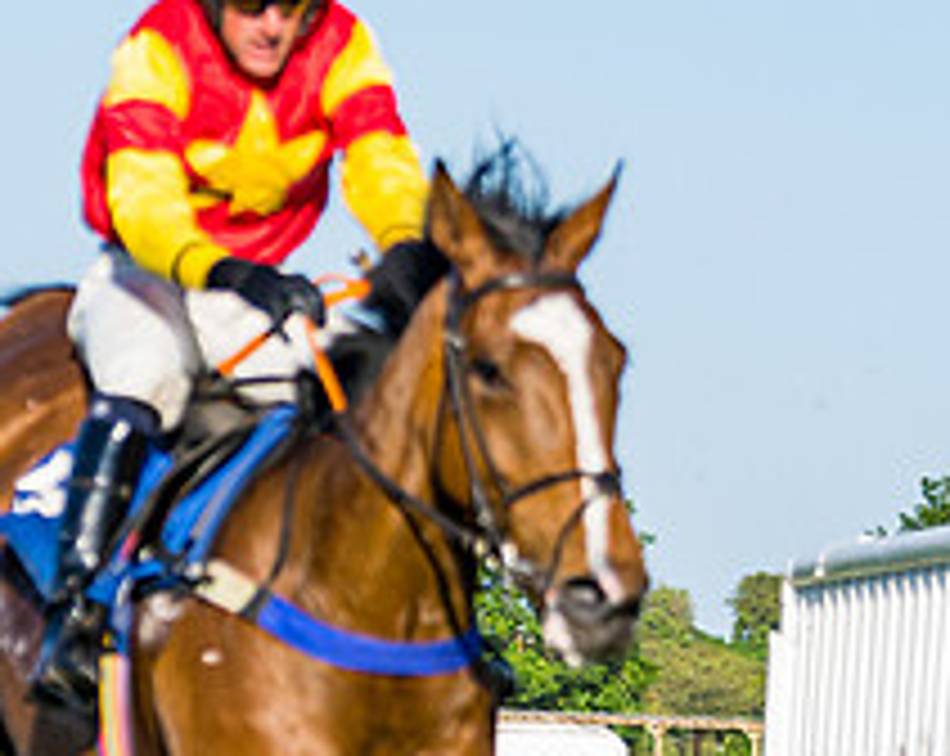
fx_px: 12713
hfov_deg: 4.3
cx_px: 681
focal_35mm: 453
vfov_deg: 3.4
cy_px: 1109
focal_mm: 95
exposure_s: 1/2000
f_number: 4
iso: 200
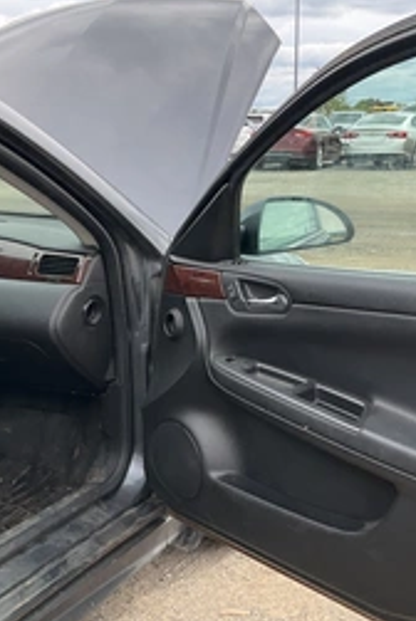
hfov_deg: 28.1
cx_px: 168
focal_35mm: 48
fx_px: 830
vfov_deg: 41.0
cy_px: 359
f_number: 1.8
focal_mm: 3
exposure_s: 1/322
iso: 25
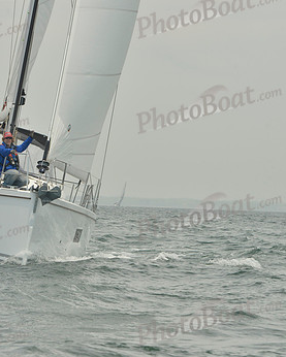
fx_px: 2327
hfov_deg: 7.0
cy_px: 175
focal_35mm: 220
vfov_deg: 8.8
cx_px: 84
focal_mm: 140
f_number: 13
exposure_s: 1/1250
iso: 560
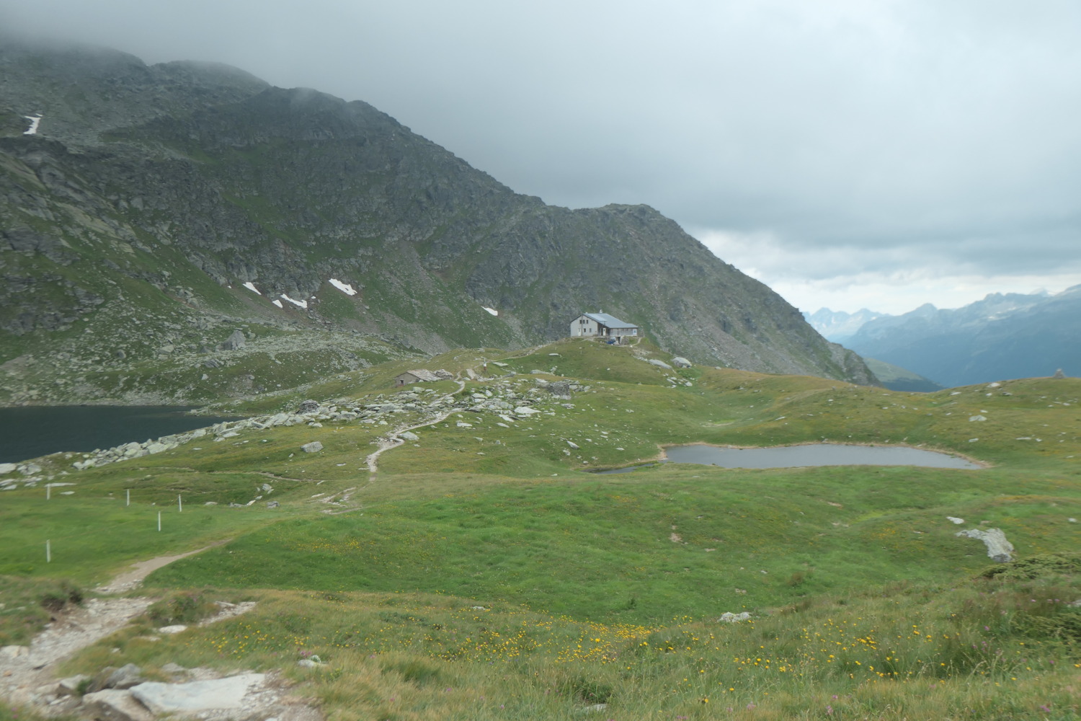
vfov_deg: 43.6
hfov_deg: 61.9
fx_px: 901
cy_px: 360
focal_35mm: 30
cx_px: 540
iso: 125
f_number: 3.6
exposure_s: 1/640
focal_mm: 11.1
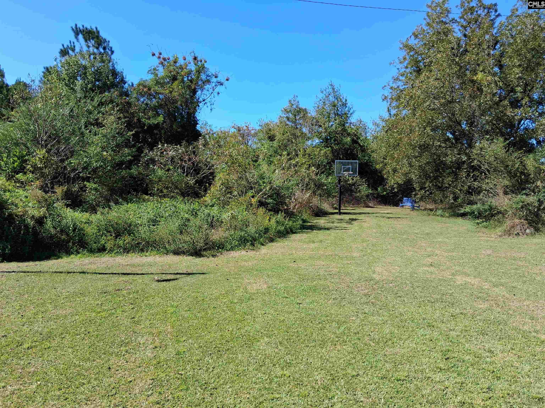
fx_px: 409
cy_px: 204
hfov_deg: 67.3
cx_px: 272
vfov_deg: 53.1
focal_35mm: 26
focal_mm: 3.98
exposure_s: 1/325
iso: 25
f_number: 1.8
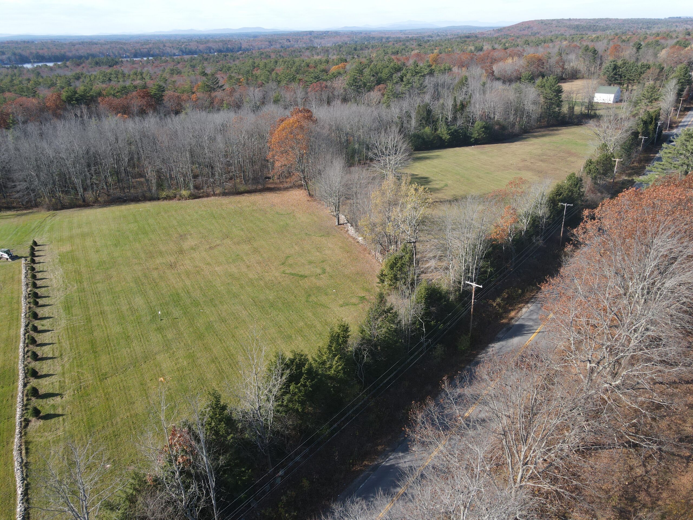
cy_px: 260
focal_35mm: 24
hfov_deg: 71.6
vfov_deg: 56.8
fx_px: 480
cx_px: 346
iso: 110
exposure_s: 1/320
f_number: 2.8
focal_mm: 4.5
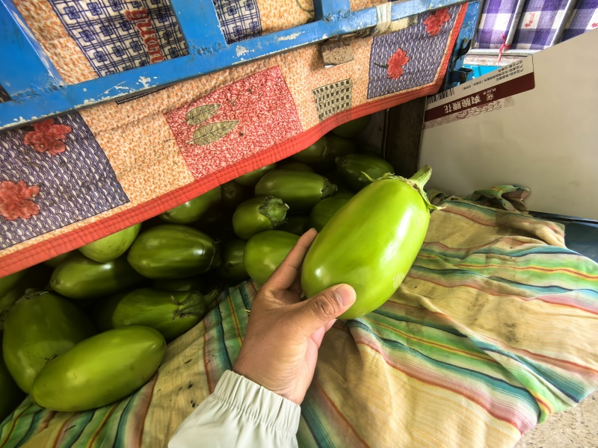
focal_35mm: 13
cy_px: 224
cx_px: 299
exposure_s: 1/50
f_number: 2.2
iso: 200
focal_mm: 1.95
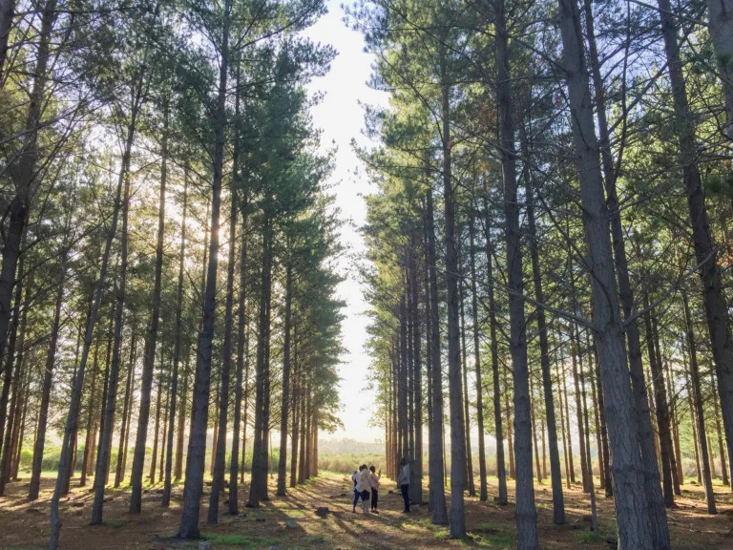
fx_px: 614
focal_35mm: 29
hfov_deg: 61.7
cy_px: 275
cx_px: 366
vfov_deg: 48.2
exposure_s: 1/412
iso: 32
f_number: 2.2
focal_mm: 4.15
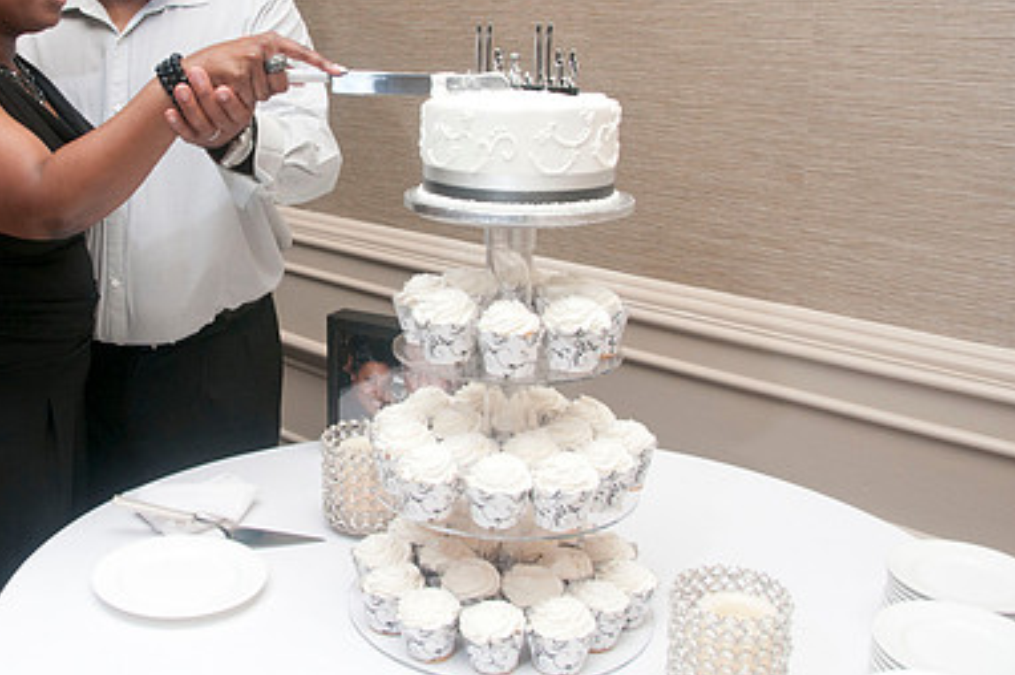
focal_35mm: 41
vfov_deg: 32.1
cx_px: 282
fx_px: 1155
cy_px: 187
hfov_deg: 46.1
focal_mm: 18
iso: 400
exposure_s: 1/125
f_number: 5.6
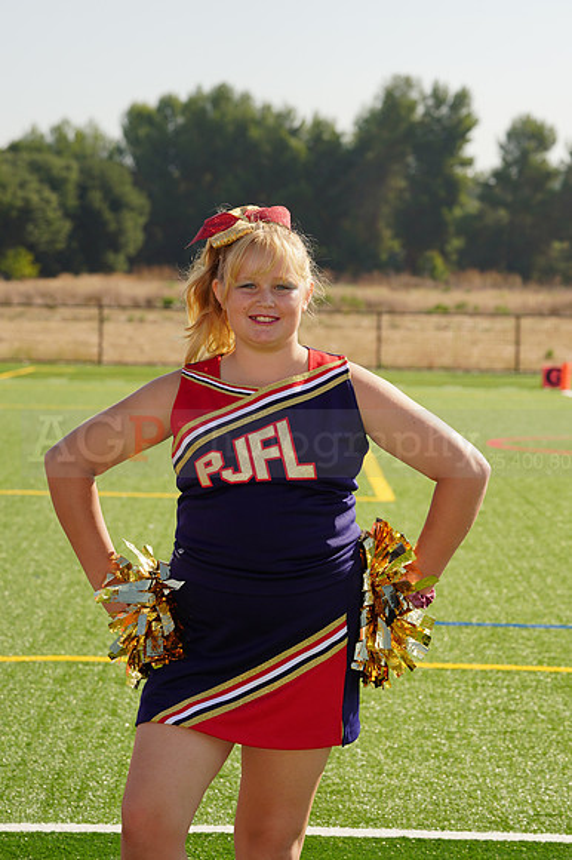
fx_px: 3722
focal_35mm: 156
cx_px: 286
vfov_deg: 13.2
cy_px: 430
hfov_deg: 8.8
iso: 100
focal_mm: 156
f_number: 11
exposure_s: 1/160
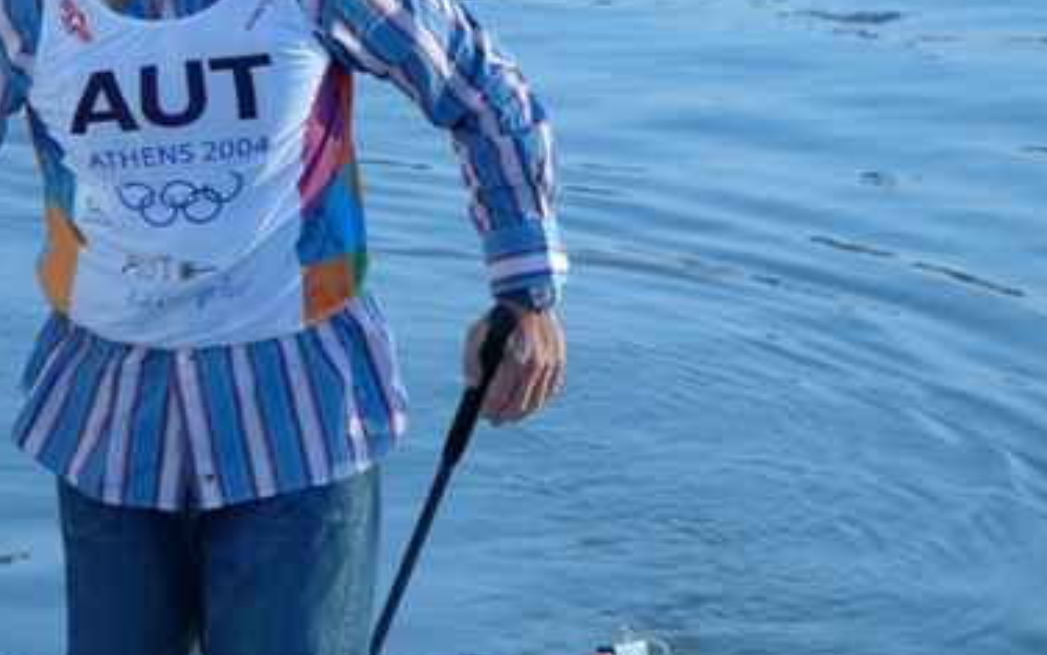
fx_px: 6480
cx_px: 122
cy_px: -26
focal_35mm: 227
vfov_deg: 5.8
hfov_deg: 9.2
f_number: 5.6
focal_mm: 70
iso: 100
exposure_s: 1/250
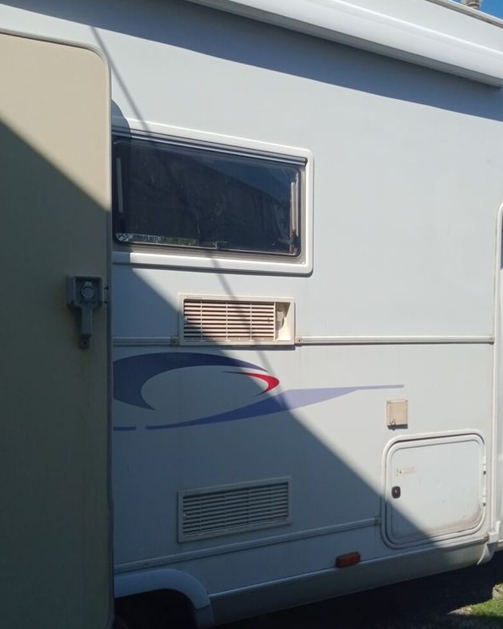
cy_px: 357
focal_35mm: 36
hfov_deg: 41.1
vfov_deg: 50.1
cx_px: 285
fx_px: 670
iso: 113
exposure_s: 1/2083
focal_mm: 3.54
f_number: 2
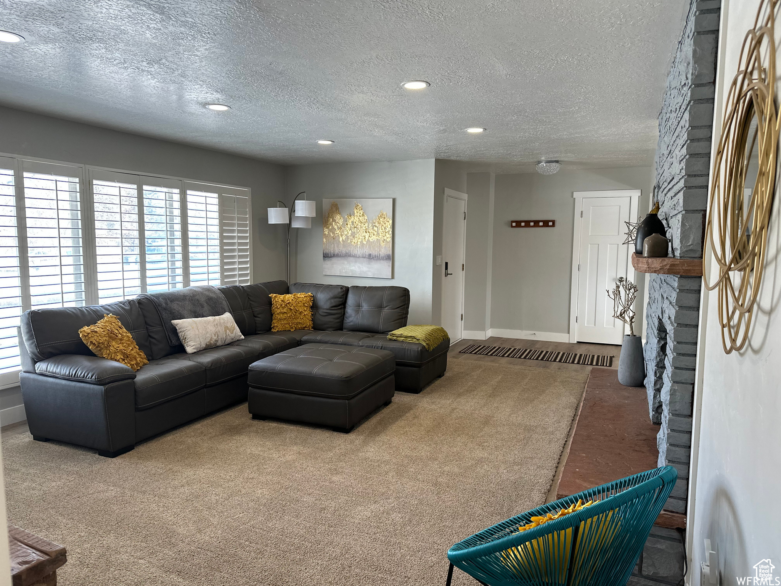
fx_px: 541
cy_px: 293
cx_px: 390
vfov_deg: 56.8
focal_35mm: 24
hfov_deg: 71.6
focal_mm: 6.86
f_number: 1.78
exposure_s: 1/156
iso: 100
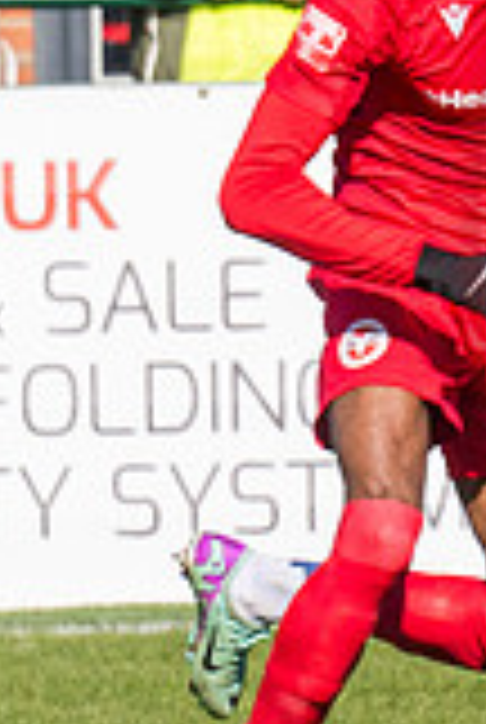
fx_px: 35646
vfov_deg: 1.2
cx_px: 1199
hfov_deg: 0.8
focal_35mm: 1768
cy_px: 415
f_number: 4
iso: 100
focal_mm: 200
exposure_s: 1/2000
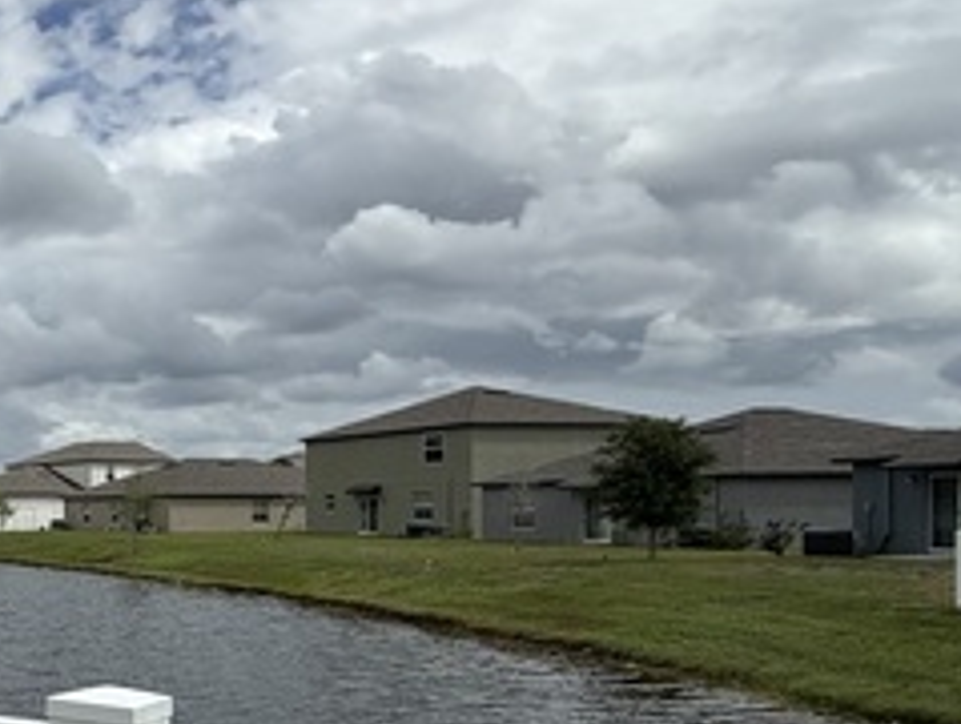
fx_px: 1084
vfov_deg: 36.2
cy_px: 531
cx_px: -267
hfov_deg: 34.7
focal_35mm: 39
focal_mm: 2.22
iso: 50
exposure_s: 1/6173
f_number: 2.2
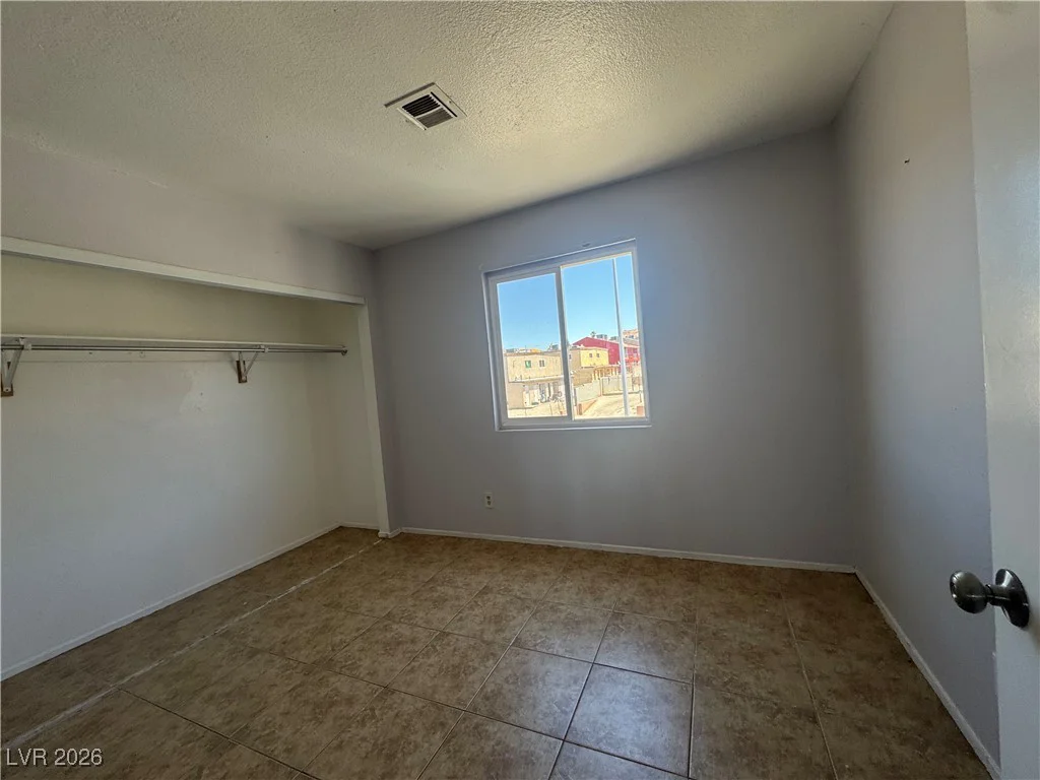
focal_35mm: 14
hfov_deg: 102.1
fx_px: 421
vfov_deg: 85.7
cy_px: 390
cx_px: 520
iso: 40
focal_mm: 2.22
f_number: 2.2
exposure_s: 1/160
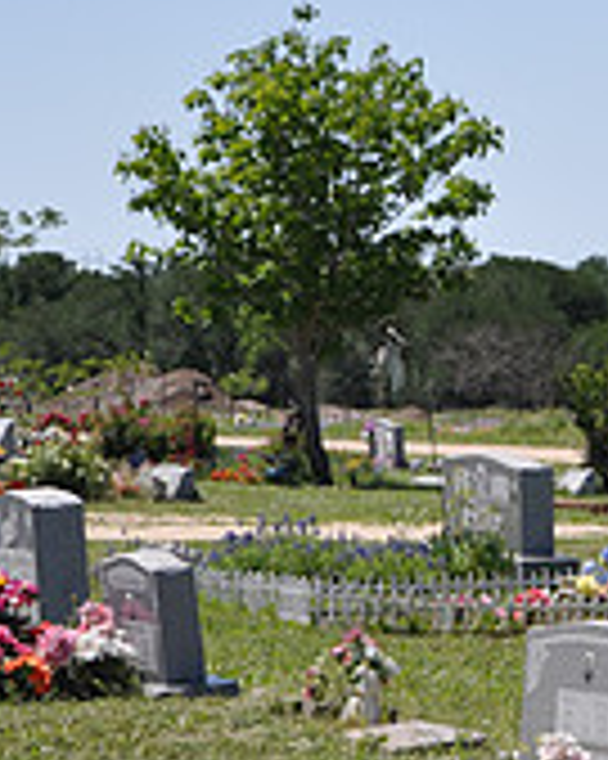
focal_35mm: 193
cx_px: 905
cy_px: 812
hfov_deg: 7.9
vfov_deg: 9.9
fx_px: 4345
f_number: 8
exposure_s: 1/250
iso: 200
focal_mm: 40
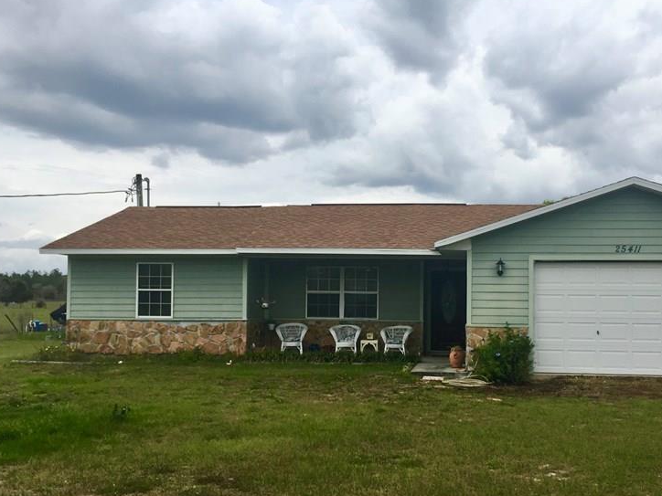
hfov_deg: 45.6
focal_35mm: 41
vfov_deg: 35.0
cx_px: 383
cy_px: 294
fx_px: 784
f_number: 2.2
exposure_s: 1/1326
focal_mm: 4.15
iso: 25
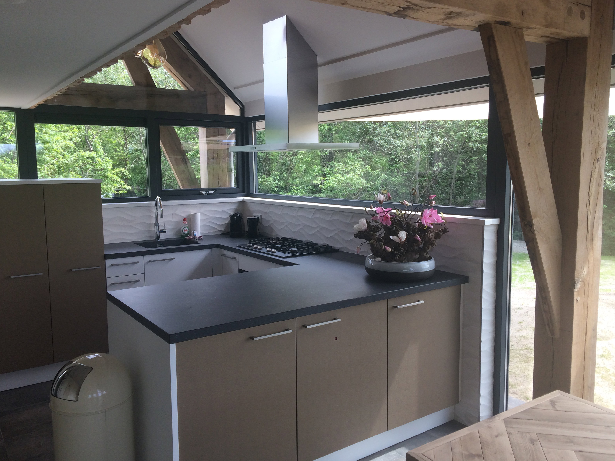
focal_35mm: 30
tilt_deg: -7.1
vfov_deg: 46.8
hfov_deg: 60.0
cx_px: 311
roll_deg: +1.4
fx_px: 533
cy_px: 225
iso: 32
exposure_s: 1/268
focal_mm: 4.15
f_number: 2.2
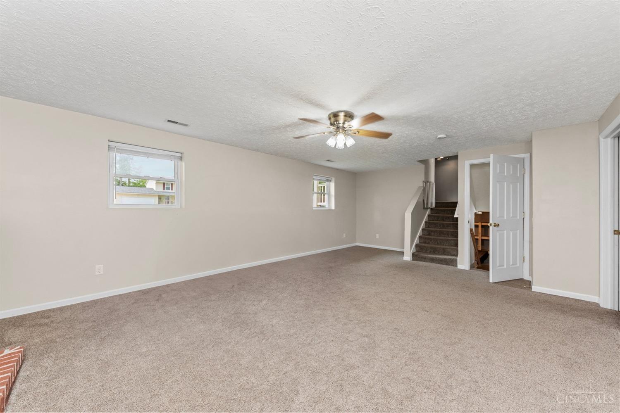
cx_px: 310
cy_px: 206
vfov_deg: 85.4
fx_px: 224
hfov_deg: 108.3
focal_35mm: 13
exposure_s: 1/25
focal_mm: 13
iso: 800
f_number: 5.6
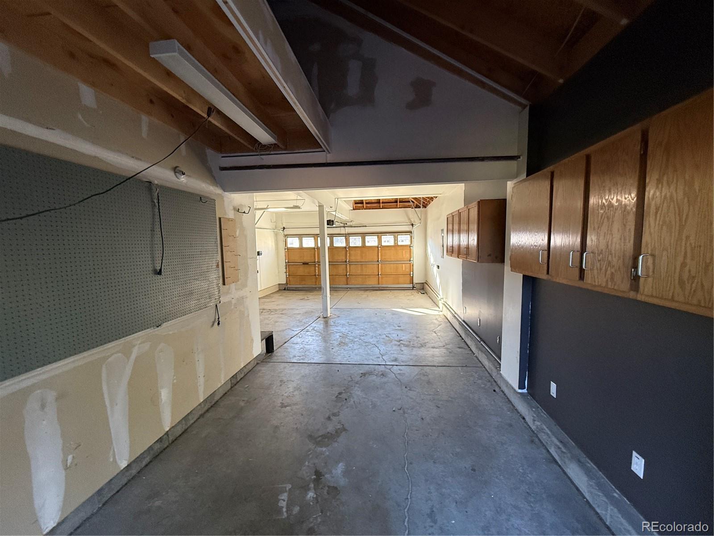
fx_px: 289
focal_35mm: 14
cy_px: 268
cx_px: 357
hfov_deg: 102.1
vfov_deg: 85.7
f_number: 2.2
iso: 250
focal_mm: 2.22
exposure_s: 1/99
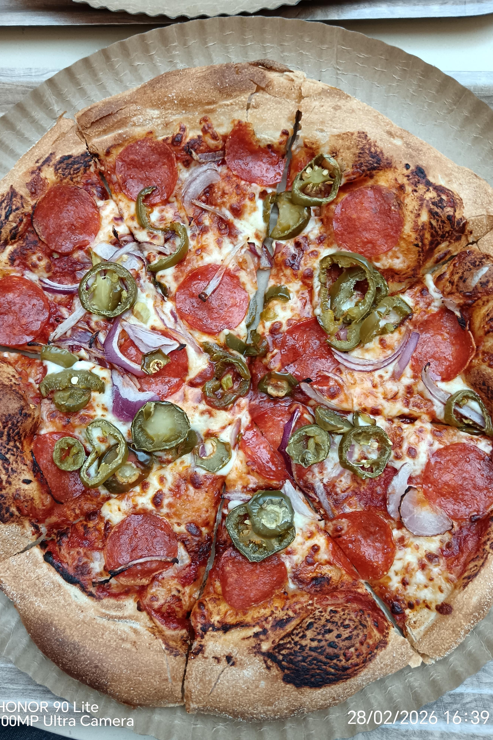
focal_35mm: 29
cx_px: 231
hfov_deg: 44.9
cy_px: 364
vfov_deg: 63.7
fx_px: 596
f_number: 1.9
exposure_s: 1/50
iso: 506
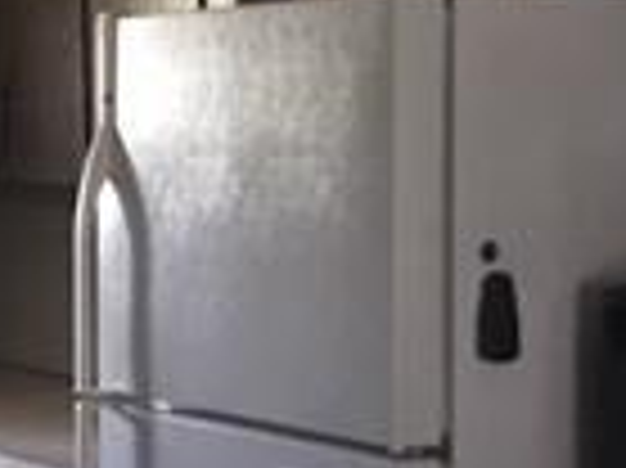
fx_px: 2421
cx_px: -45
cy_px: 302
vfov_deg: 11.0
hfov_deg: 14.4
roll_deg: +1.0
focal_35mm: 134
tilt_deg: -4.0
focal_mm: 4.15
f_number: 2.2
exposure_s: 1/4
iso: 100
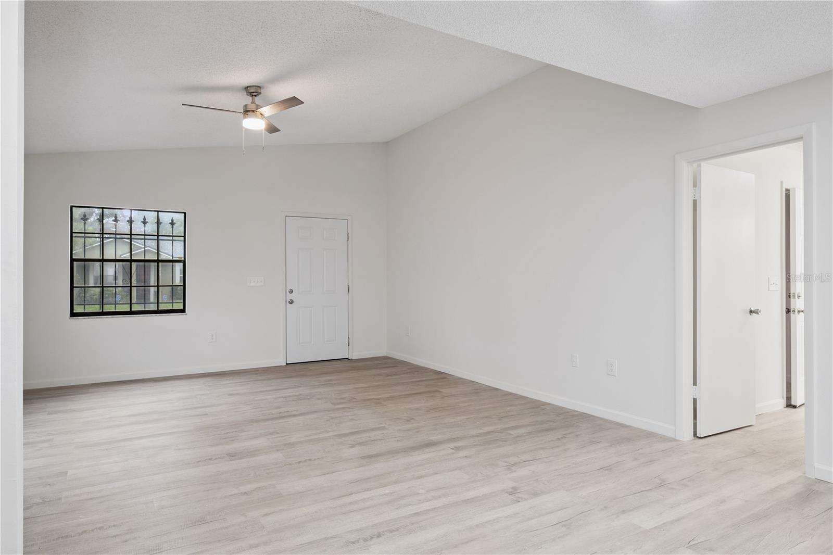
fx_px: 497
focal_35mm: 22
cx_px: 416
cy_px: 278
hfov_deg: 79.9
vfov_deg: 58.3
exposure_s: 1/2.5
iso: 200
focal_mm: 21.5
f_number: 9
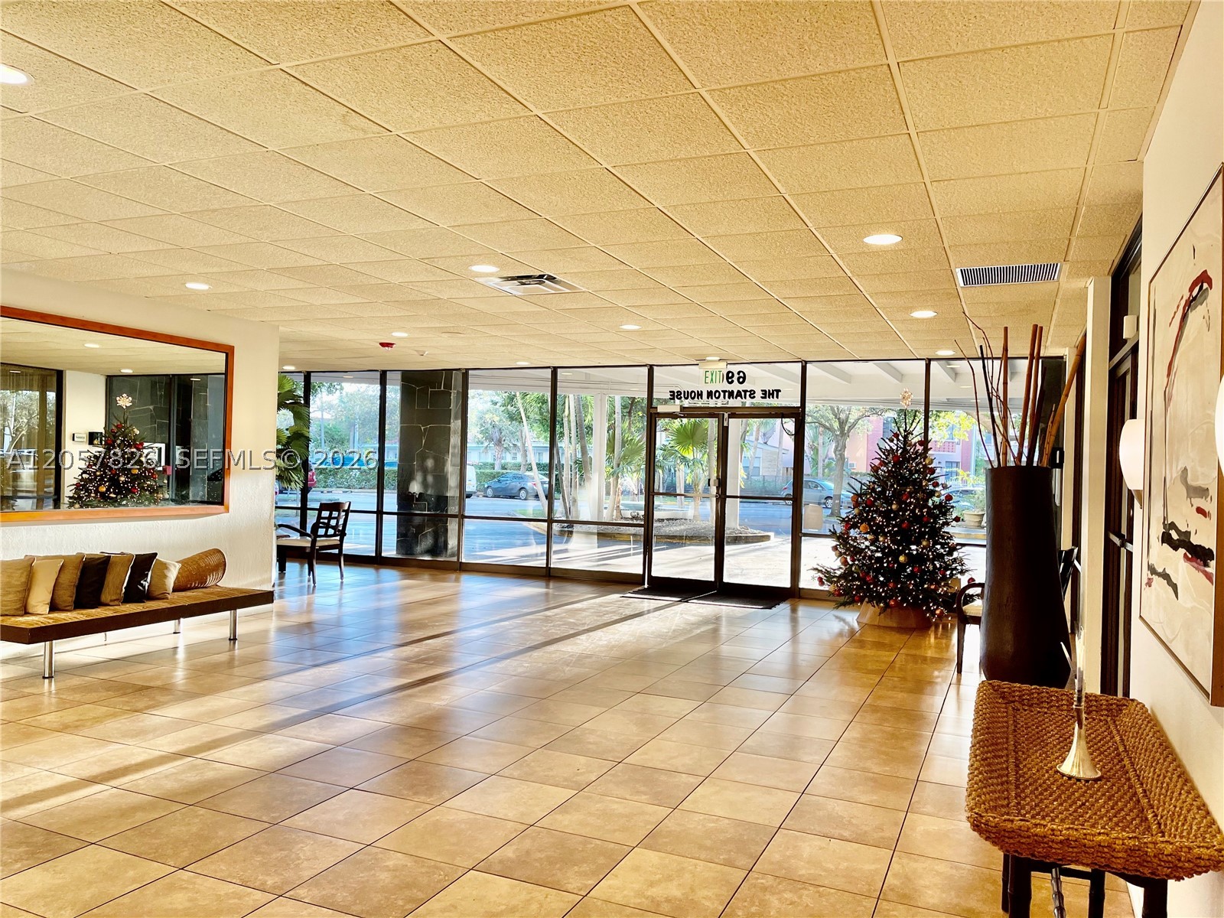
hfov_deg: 67.3
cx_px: 612
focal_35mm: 26
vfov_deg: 53.1
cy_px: 459
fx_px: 919
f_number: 1.6
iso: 80
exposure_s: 1/120
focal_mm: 5.1
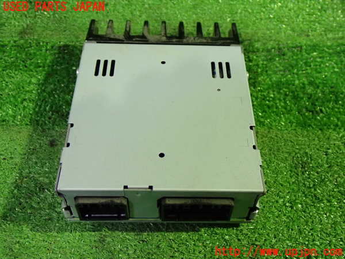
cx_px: 172
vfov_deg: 35.1
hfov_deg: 45.8
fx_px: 409
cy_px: 130
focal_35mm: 41
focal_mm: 7.31
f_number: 2.8
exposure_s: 1/30
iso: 800
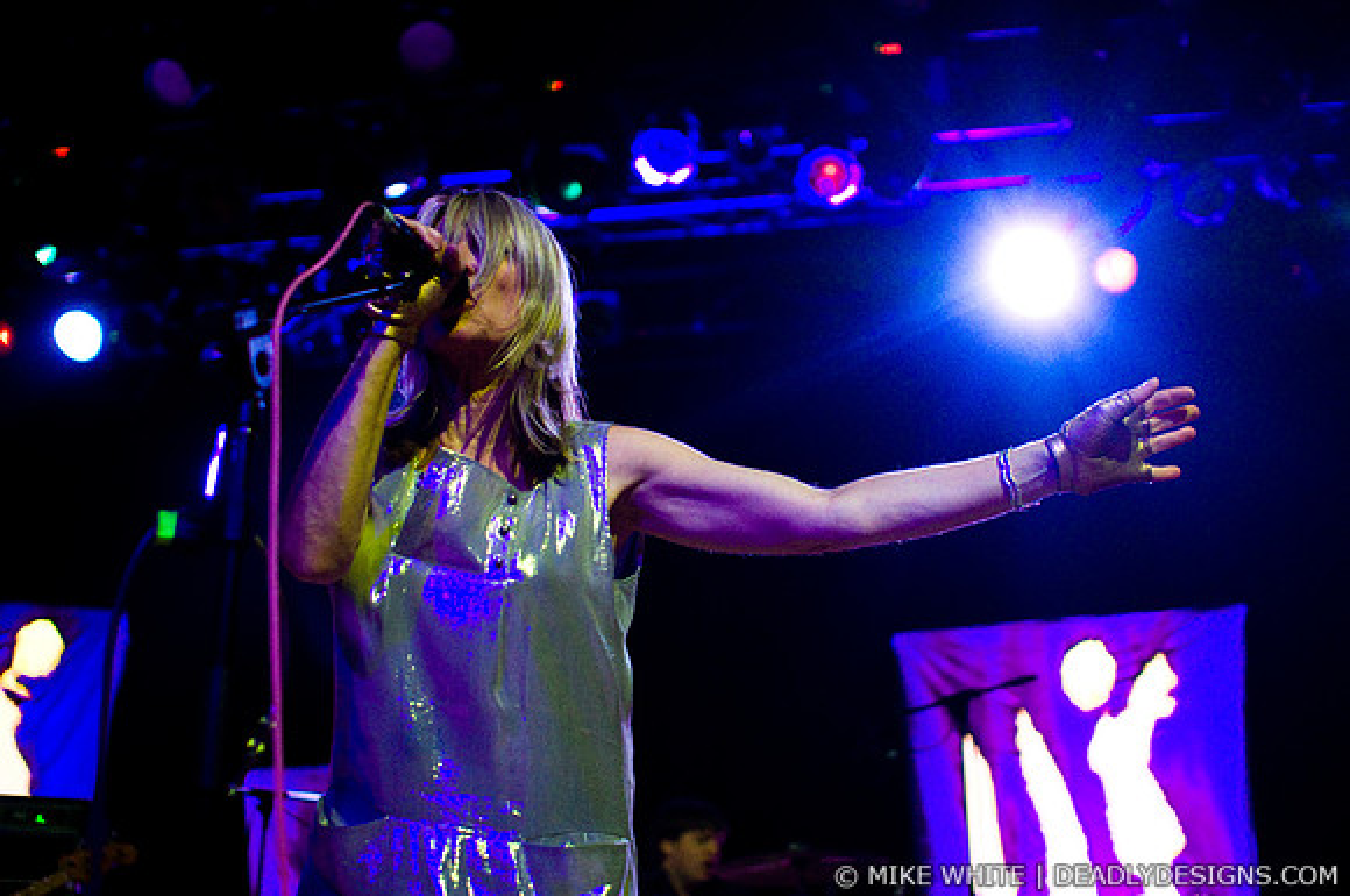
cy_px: 448
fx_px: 1685
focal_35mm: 45
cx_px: 675
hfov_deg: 43.7
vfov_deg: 29.8
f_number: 2
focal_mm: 30
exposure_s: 1/200
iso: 1250
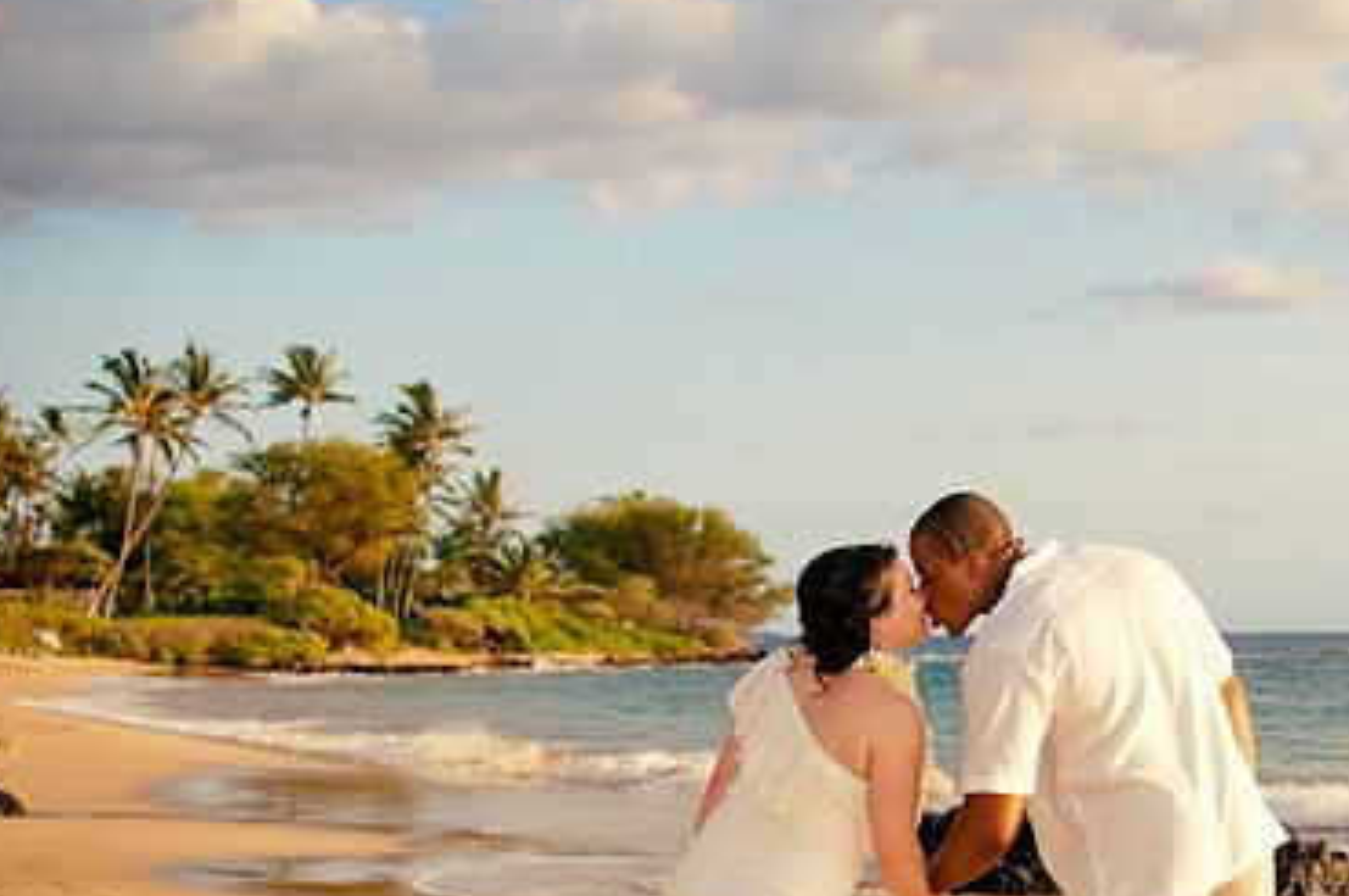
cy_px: 649
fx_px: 2470
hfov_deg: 30.1
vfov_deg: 20.4
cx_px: 976
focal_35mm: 66
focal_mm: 28
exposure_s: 1/2500
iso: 400
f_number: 2.8
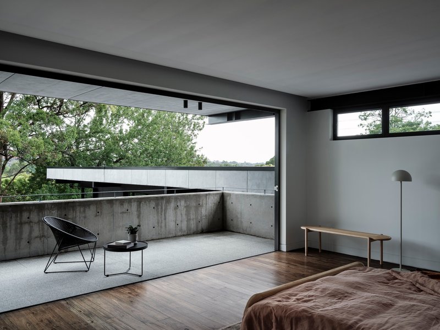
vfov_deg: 46.8
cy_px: 165
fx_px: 381
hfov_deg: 60.0
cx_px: 220
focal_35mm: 30
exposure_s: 1.1
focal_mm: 37.6
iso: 100
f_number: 18
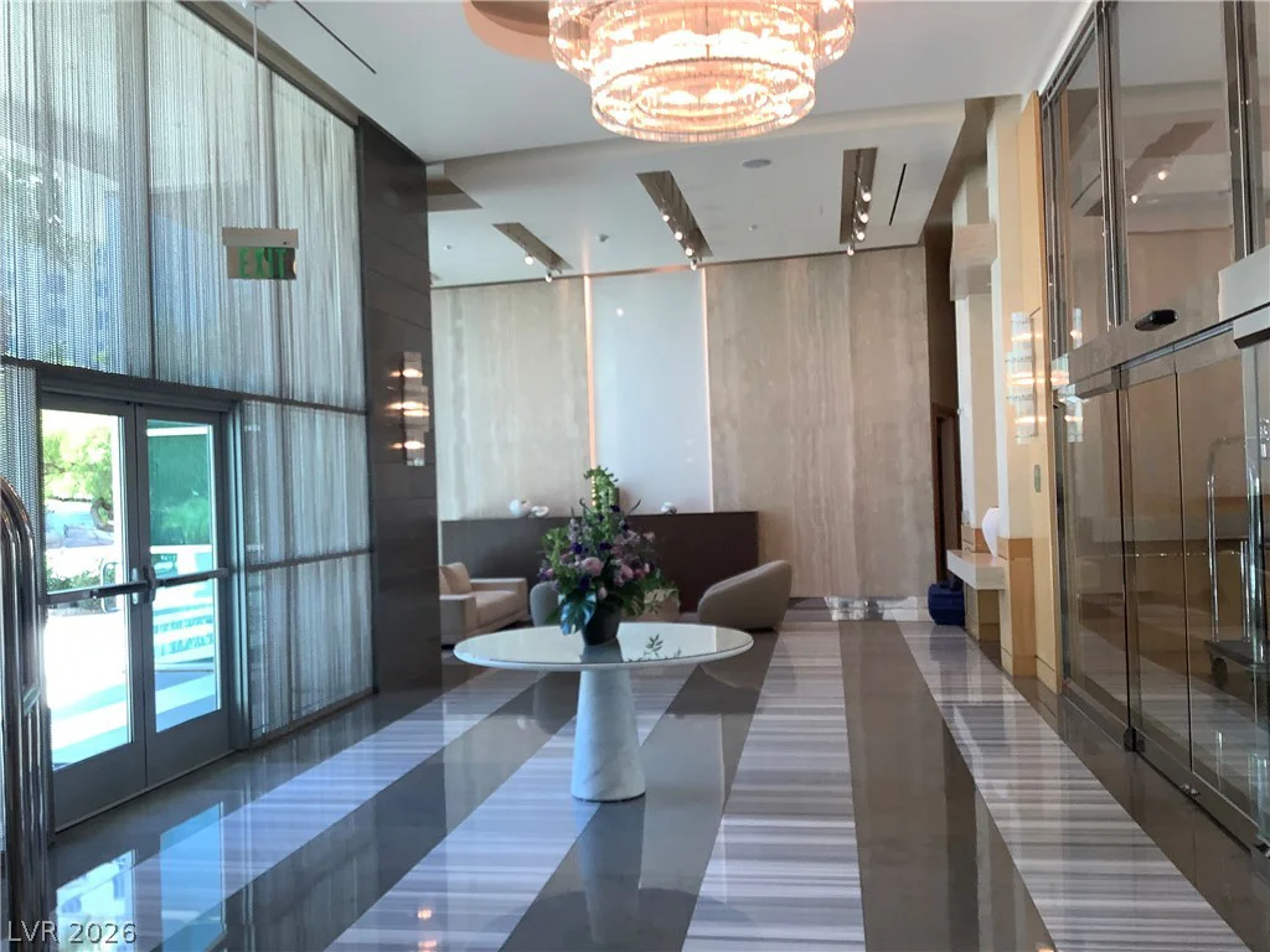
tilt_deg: +0.6
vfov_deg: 45.4
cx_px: 635
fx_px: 1137
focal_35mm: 31
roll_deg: +1.1
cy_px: 476
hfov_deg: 58.4
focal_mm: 3.3
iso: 64
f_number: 2.4
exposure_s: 1/50
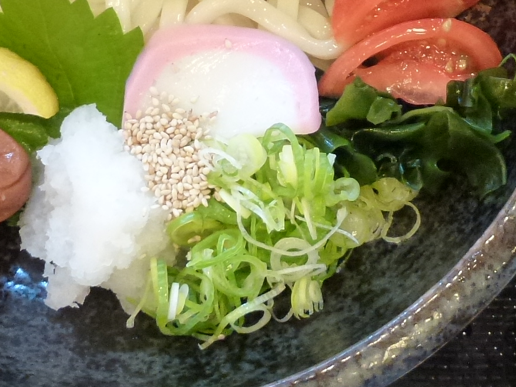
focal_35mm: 70
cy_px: 119
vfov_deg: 20.9
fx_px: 1043
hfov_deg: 27.7
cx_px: 322
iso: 400
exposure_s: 1/40
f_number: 3.3
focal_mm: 4.3
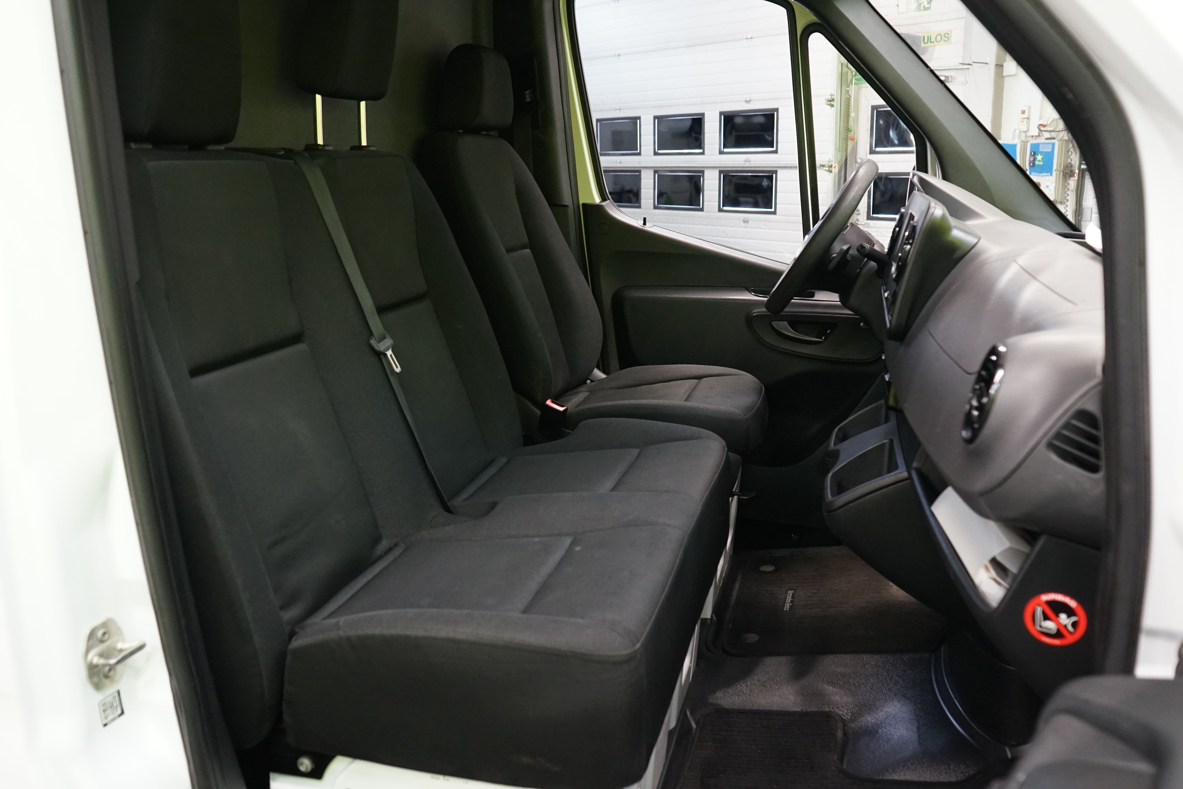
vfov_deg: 43.6
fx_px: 986
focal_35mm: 30
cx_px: 592
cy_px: 394
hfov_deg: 61.9
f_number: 5
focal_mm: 30
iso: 3200
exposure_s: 1/60
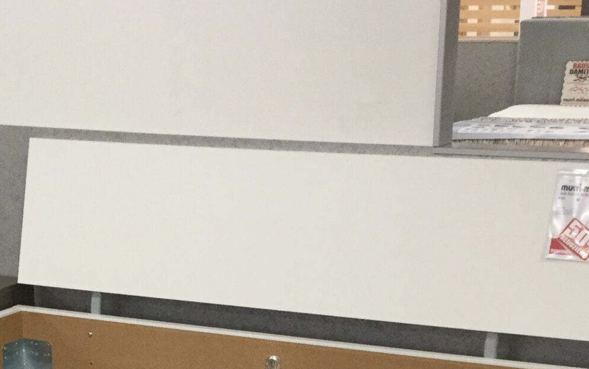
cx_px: 218
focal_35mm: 85
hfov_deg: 24.3
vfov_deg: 14.6
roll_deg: -0.4
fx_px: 1365
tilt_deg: -21.0
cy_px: 497
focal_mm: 3.3
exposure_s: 1/33
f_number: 2.4
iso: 100
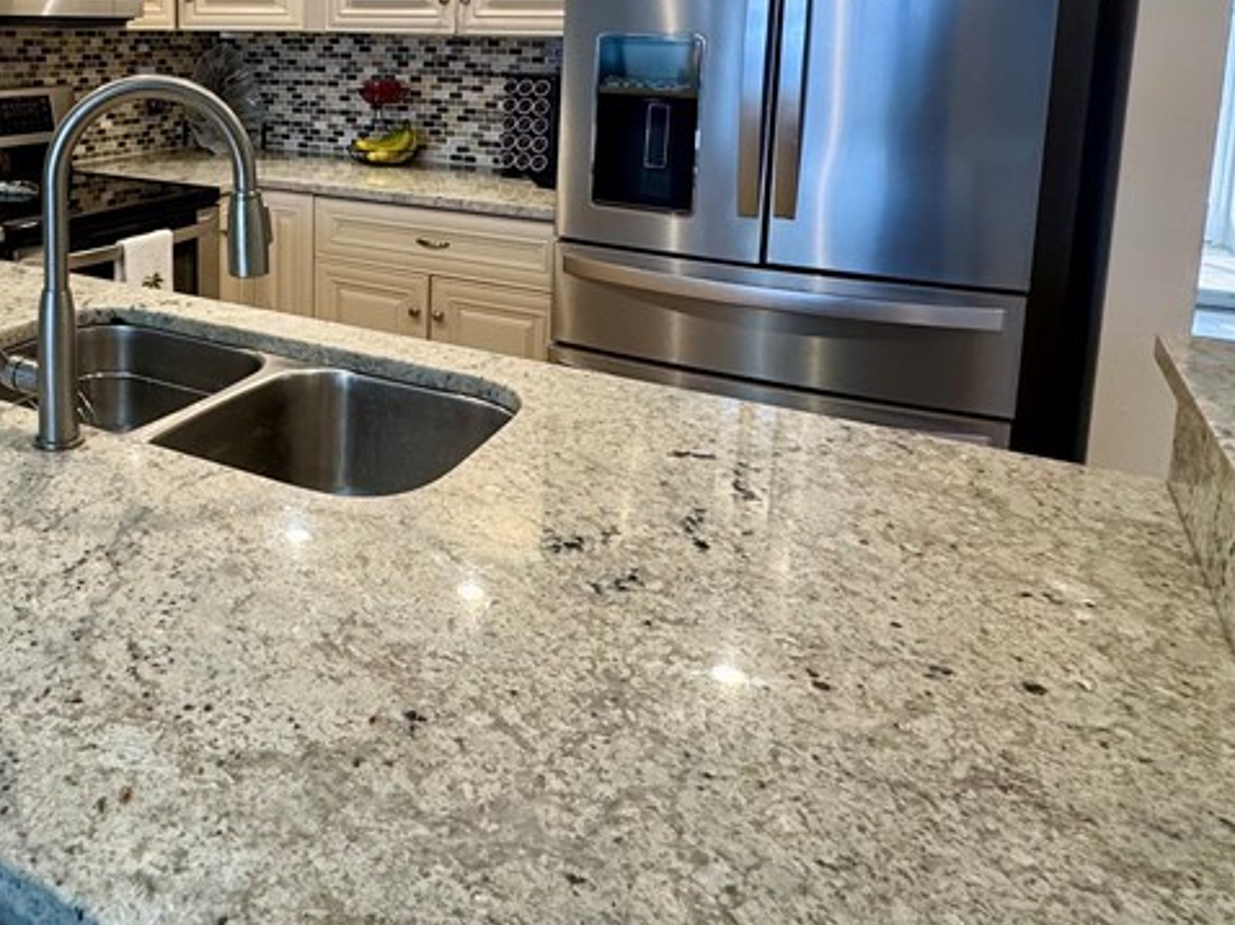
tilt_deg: -8.5
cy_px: 171
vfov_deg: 44.2
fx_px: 1070
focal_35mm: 30
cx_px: 289
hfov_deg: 56.6
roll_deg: -0.3
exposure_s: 1/120
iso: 200
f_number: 2.2
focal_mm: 2.22
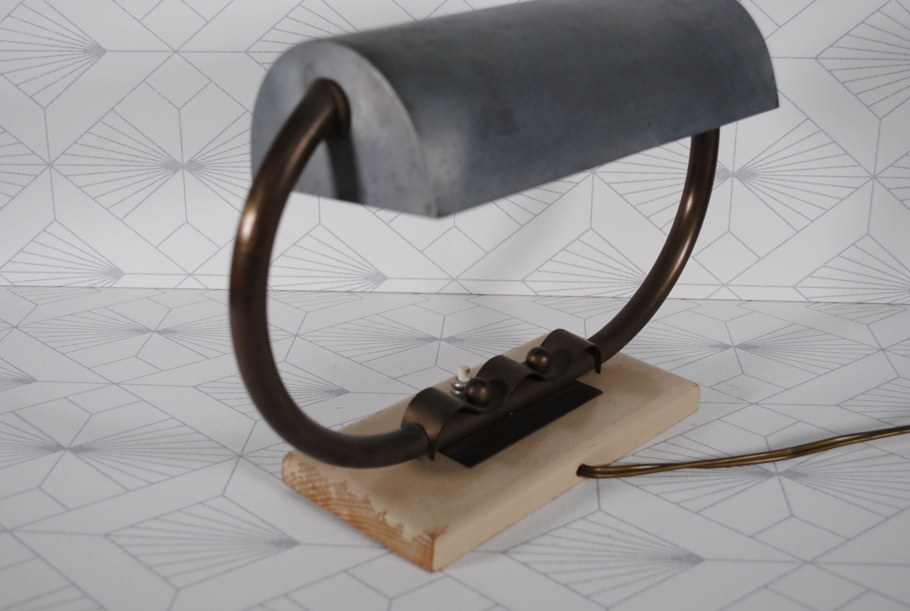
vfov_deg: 28.2
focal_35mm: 48
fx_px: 1216
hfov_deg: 41.0
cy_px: 306
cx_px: 455
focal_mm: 32
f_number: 5.6
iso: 200
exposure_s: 1/125
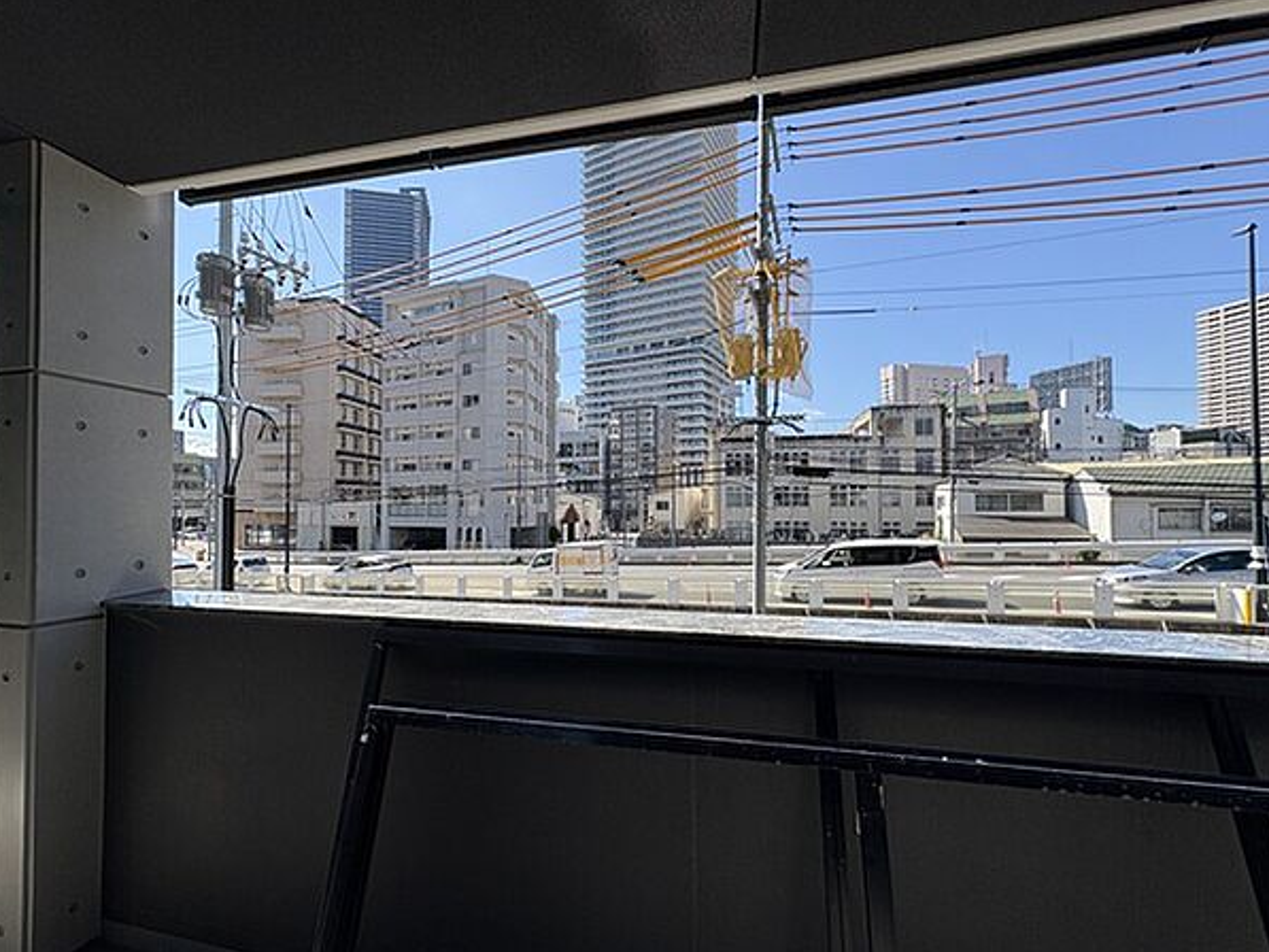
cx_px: 599
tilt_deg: +1.7
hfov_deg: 98.1
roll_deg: +0.2
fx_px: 550
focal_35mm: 15
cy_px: 497
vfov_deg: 81.7
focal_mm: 2.22
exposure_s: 1/968
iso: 40
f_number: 2.2
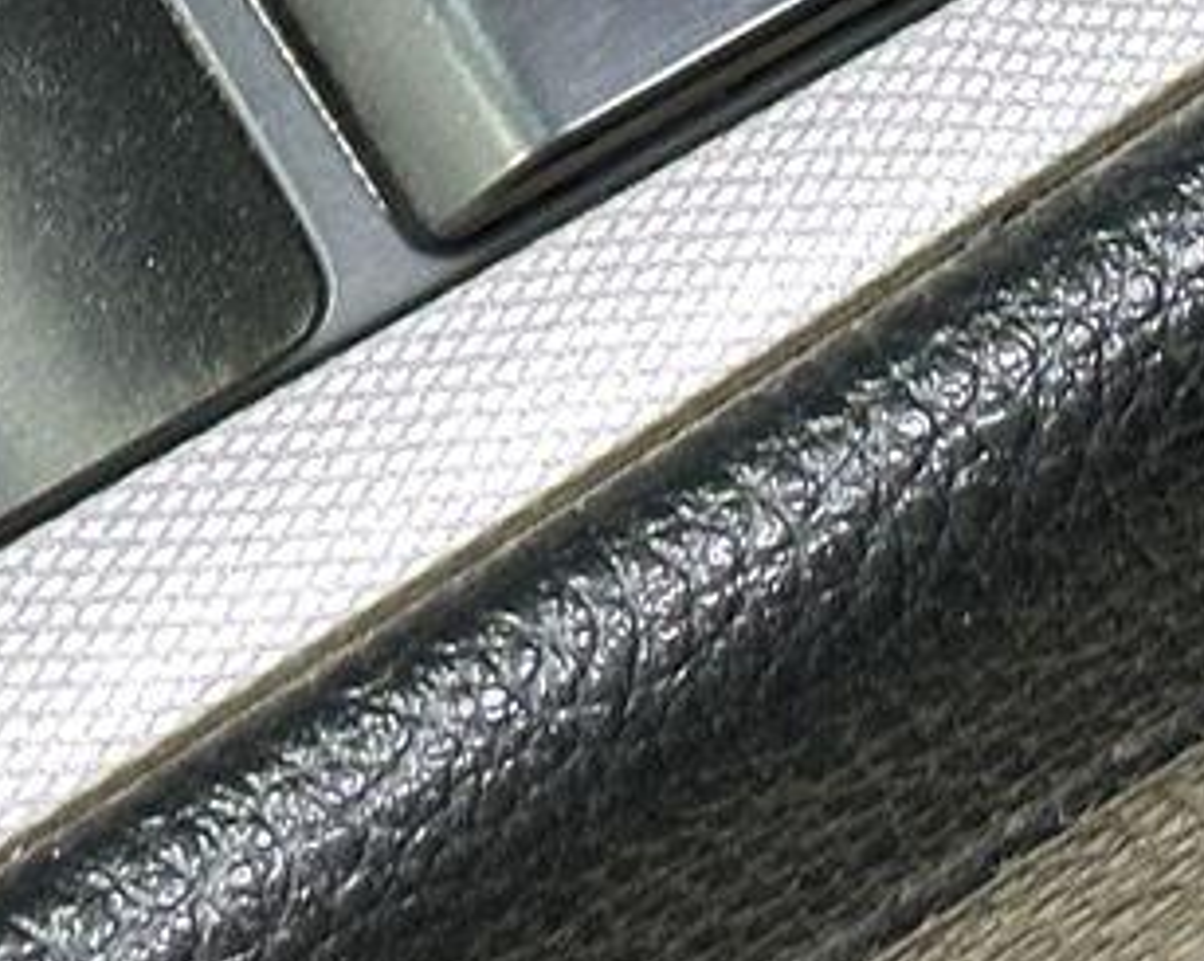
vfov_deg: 7.0
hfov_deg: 8.8
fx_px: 7832
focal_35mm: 220
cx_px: 412
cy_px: -220
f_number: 1.78
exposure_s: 1/50
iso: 250
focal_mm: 6.86
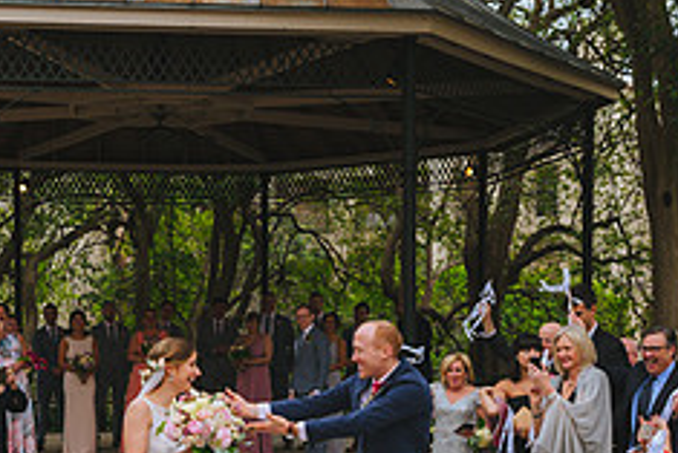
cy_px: 380
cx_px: 248
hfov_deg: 29.9
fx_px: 1263
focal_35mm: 67
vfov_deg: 20.1
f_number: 2.8
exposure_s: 1/2000
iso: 400
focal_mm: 24
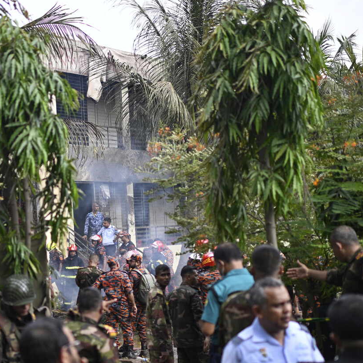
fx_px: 688
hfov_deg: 29.2
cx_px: 101
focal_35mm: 58
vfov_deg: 29.4
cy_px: 231
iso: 250
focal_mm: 35
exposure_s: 1/3200
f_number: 1.4
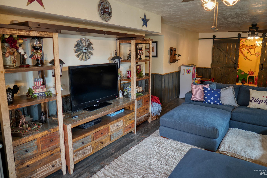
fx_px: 193
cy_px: 88
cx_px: 137
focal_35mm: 26
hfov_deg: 69.4
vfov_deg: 49.6
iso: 250
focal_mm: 25
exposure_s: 1/30
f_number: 2
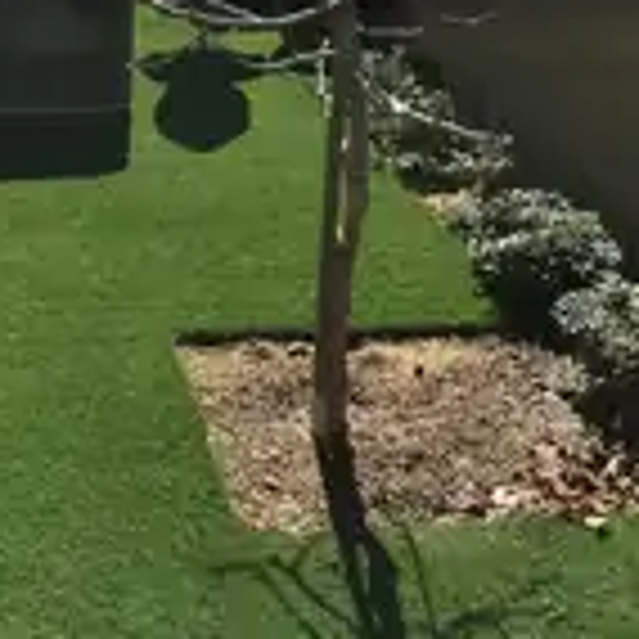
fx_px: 1504
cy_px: -18
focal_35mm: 72
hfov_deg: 23.5
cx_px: 99
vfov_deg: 22.9
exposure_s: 1/1374
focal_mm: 4.15
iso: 25
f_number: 2.2
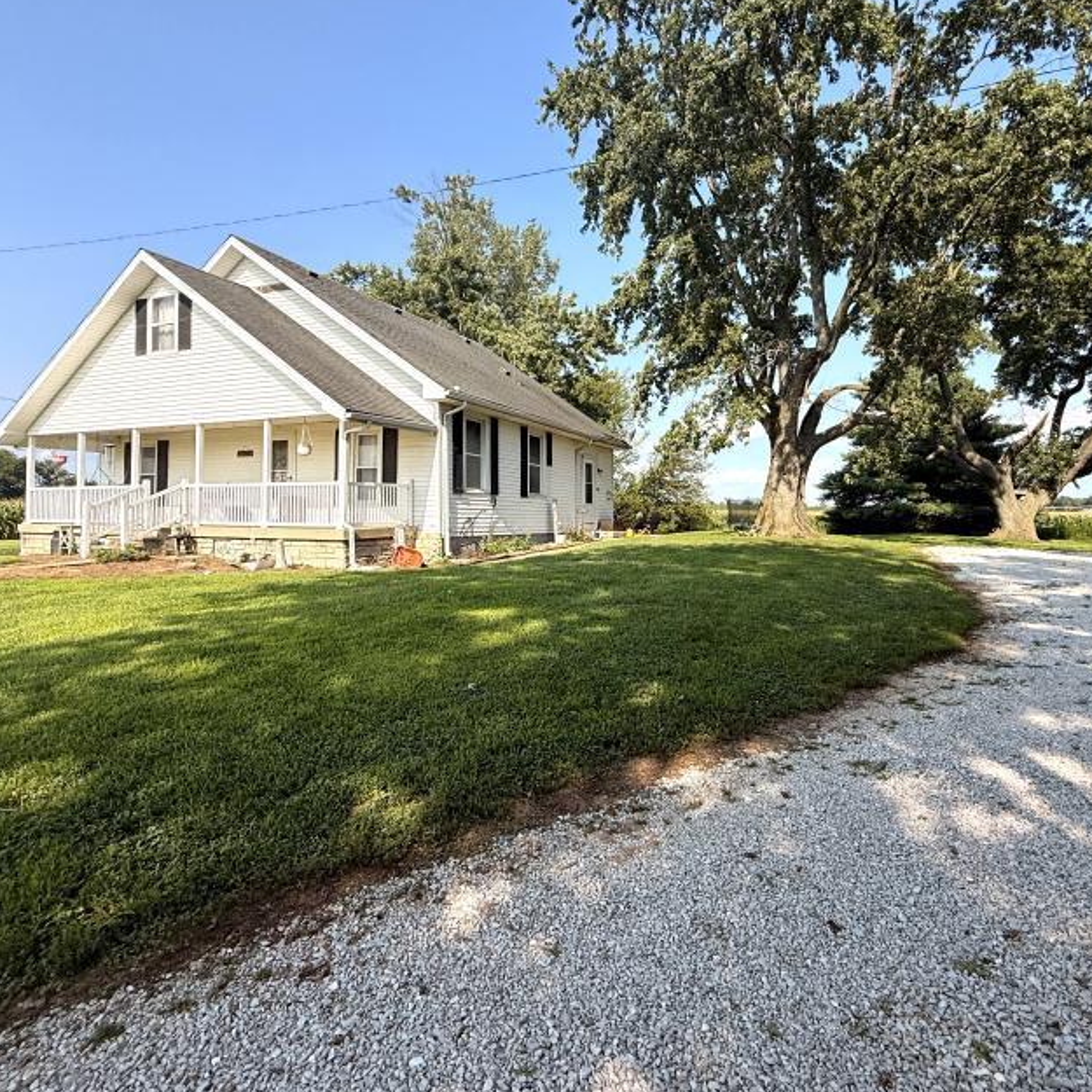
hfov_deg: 77.6
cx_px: 582
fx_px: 678
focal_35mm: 19
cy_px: 496
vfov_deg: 77.5
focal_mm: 2.22
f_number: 2.2
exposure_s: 1/1464
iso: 50
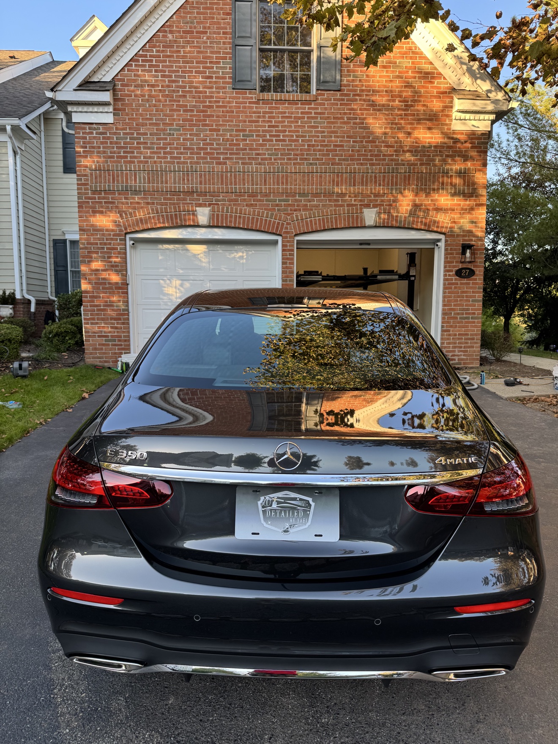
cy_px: 372
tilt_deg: -6.5
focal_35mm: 24
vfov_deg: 71.6
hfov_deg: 56.8
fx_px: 516
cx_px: 279
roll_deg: +0.8
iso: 64
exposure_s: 1/180
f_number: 1.78
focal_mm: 6.76
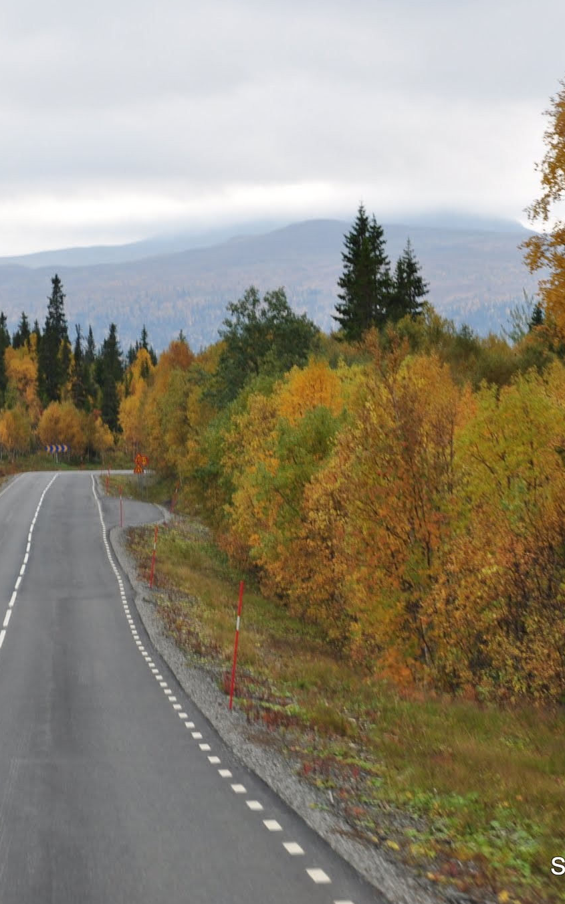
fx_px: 3991
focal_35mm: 162
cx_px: 29
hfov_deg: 8.1
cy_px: 452
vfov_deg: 12.9
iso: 200
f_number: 8
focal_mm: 70
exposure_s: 1/80
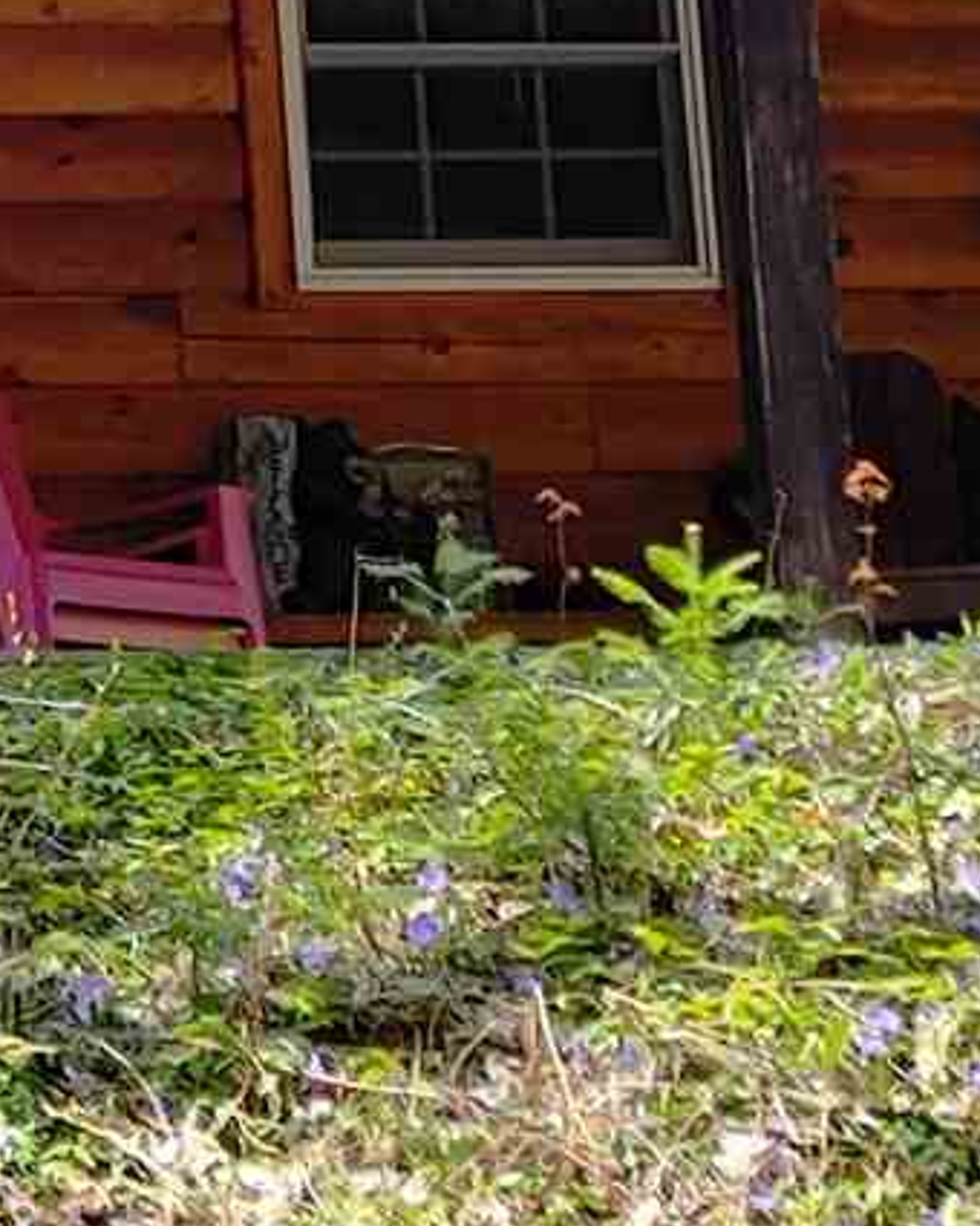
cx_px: -934
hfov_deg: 7.2
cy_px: -407
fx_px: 7505
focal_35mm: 207
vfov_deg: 9.2
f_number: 1.8
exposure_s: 1/538
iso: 50
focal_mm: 5.58
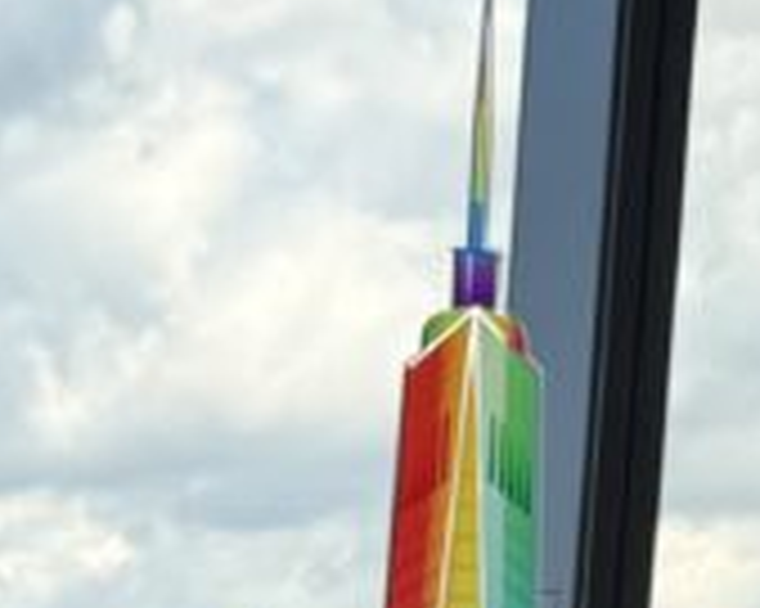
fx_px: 3732
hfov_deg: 11.1
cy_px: 1333
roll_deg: -0.3
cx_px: -477
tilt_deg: -5.8
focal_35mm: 166
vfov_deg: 8.7
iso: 80
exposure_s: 1/2169
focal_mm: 6.76
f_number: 1.78
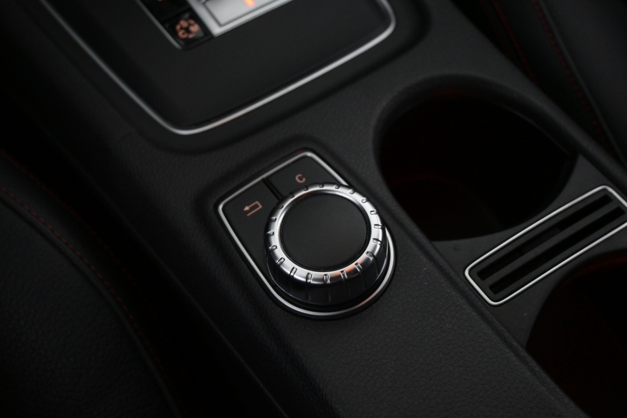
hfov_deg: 41.7
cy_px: 209
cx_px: 314
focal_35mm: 47
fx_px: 823
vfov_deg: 28.5
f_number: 5
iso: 2500
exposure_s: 1/50
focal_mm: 31.5
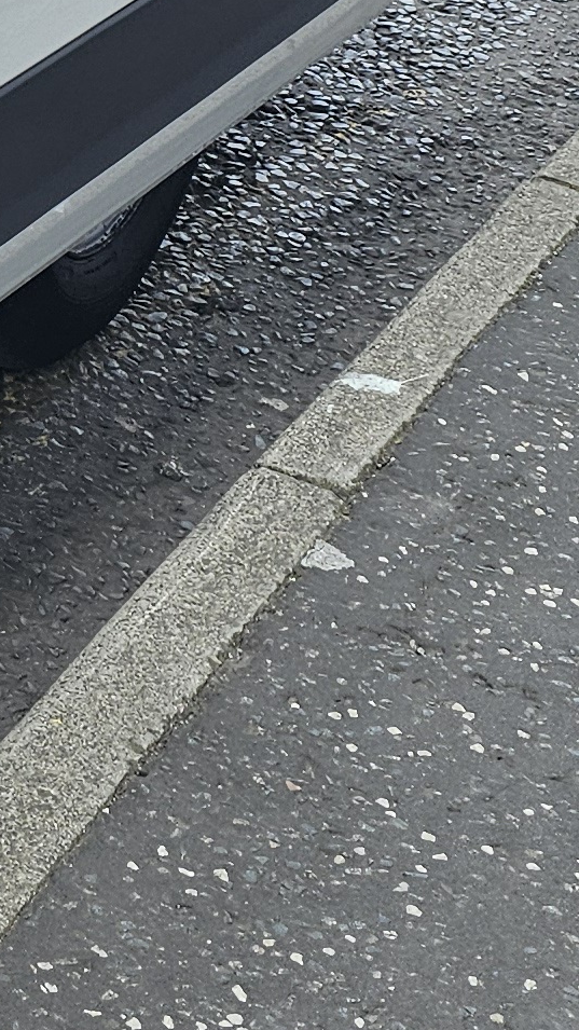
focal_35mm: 105
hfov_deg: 10.2
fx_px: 2867
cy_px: -428
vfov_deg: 18.5
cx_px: -735
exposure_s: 1/182
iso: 50
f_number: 1.7
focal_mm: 6.3
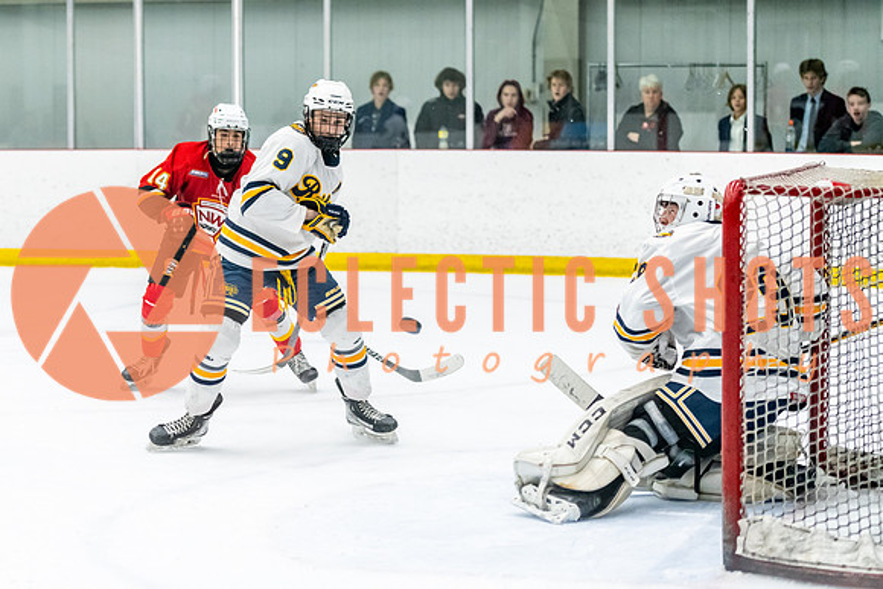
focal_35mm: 116
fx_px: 2852
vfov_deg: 11.8
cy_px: 326
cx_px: 297
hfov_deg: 17.6
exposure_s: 1/800
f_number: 2.8
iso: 3200
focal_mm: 86
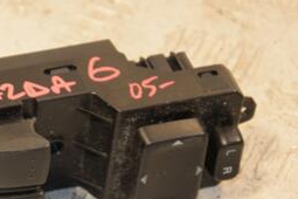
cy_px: 142
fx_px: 2864
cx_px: 2
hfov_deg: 5.9
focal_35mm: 346
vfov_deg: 4.0
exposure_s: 1/160
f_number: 5.6
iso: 800
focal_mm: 98
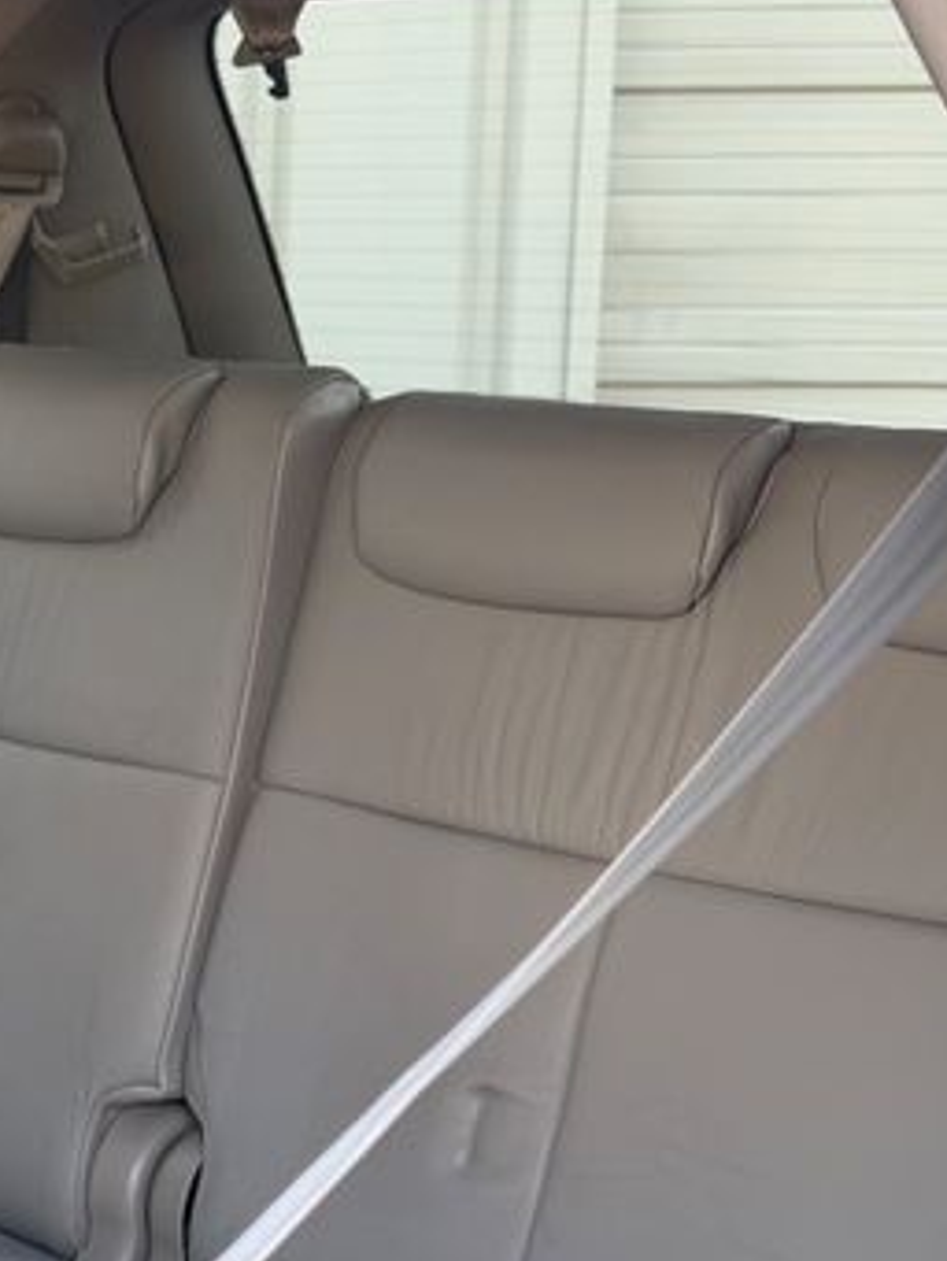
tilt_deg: -10.3
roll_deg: -0.1
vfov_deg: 21.7
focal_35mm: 90
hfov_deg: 15.8
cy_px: 795
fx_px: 3281
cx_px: -203
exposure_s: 1/85
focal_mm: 6.76
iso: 100
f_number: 1.78
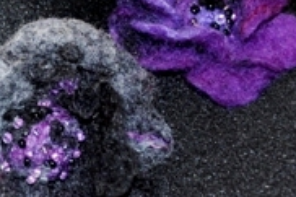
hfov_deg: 7.4
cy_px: 9
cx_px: -101
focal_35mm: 274
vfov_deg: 5.0
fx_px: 2251
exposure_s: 1/60
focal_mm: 52
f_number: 5
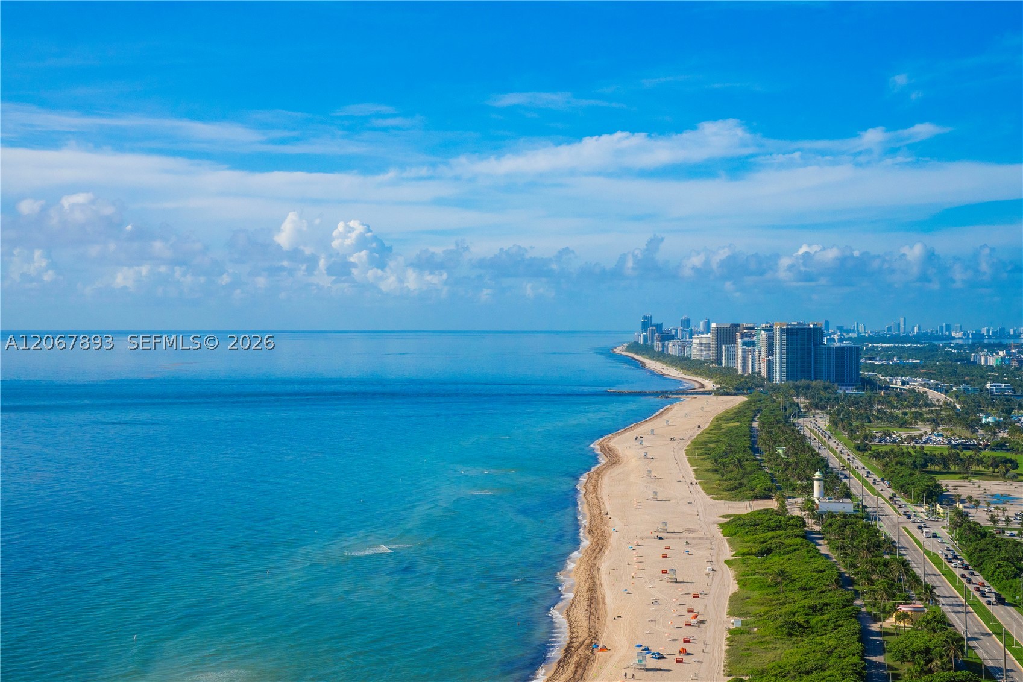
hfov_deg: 35.6
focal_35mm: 56
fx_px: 1594
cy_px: 341
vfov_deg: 24.1
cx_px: 512
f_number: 7.1
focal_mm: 37.4
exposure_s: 1/2500
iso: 500
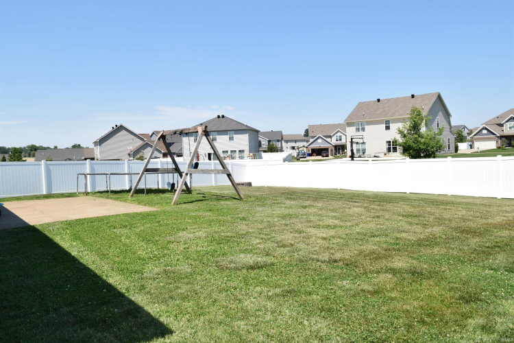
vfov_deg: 47.9
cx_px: 257
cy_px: 172
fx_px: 385
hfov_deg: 67.4
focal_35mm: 27
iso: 100
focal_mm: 18
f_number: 11
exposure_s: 1/125
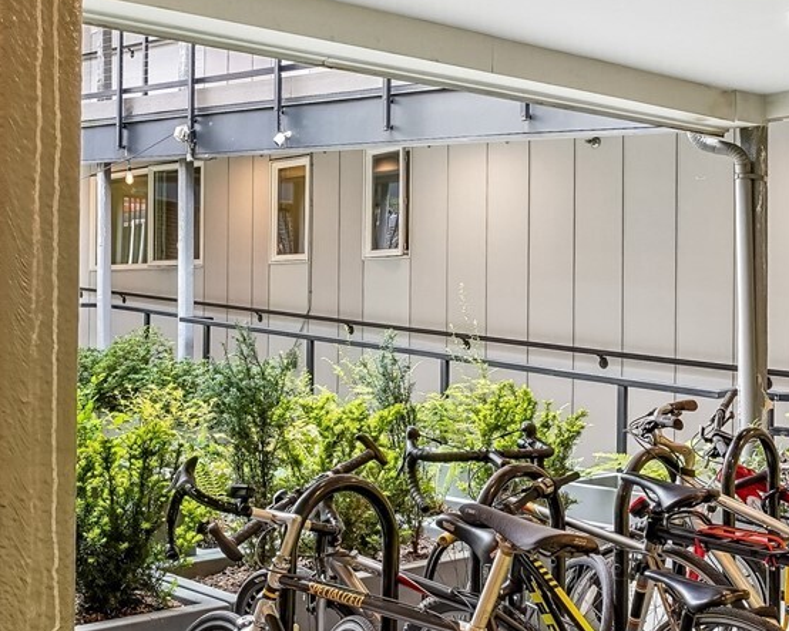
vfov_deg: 32.7
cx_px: 180
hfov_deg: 39.1
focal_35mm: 46
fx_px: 1074
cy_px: 328
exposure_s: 1/20
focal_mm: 16
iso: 1600
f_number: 8
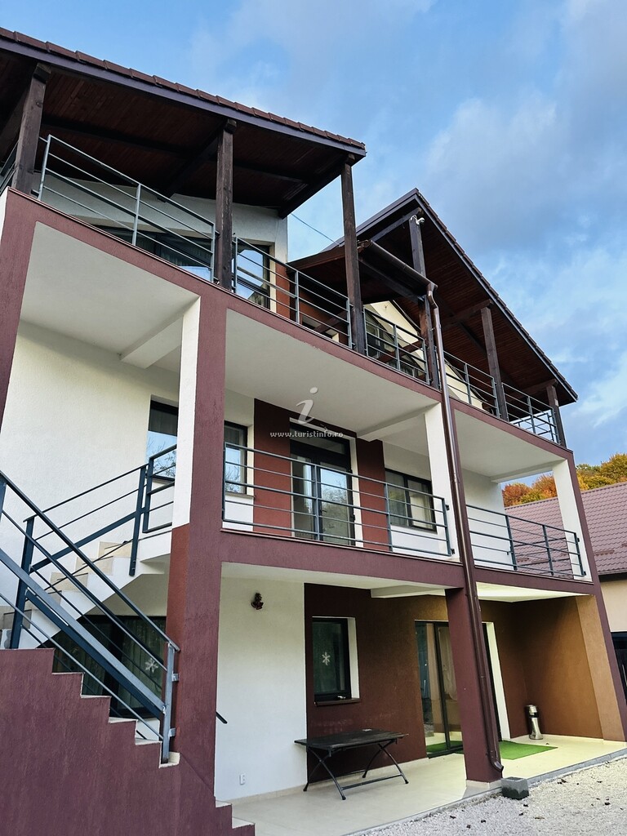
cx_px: 314
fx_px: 580
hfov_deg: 56.8
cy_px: 418
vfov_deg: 71.6
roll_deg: +2.0
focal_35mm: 24
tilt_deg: +22.9
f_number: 1.78
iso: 640
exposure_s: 1/50
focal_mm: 6.86
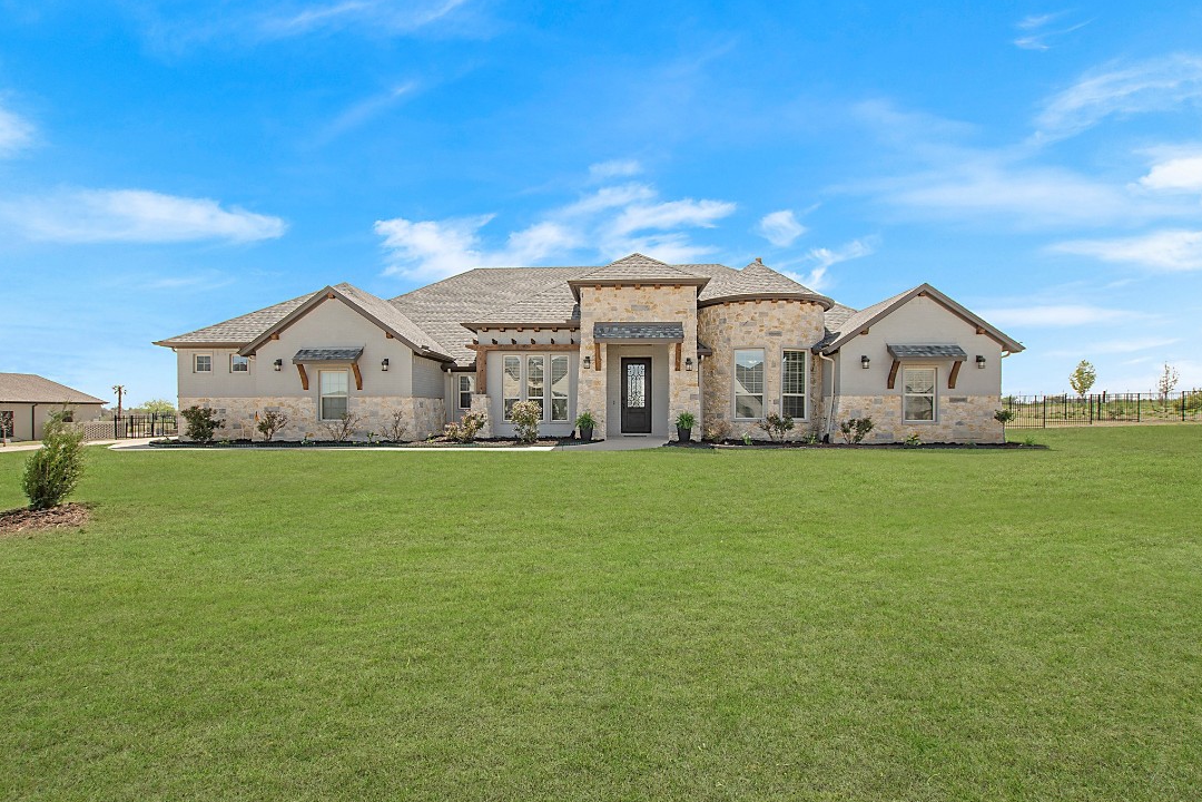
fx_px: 534
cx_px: 587
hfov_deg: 96.7
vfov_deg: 73.7
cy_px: 409
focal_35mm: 16
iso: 100
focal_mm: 10
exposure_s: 1/1600
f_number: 7.1
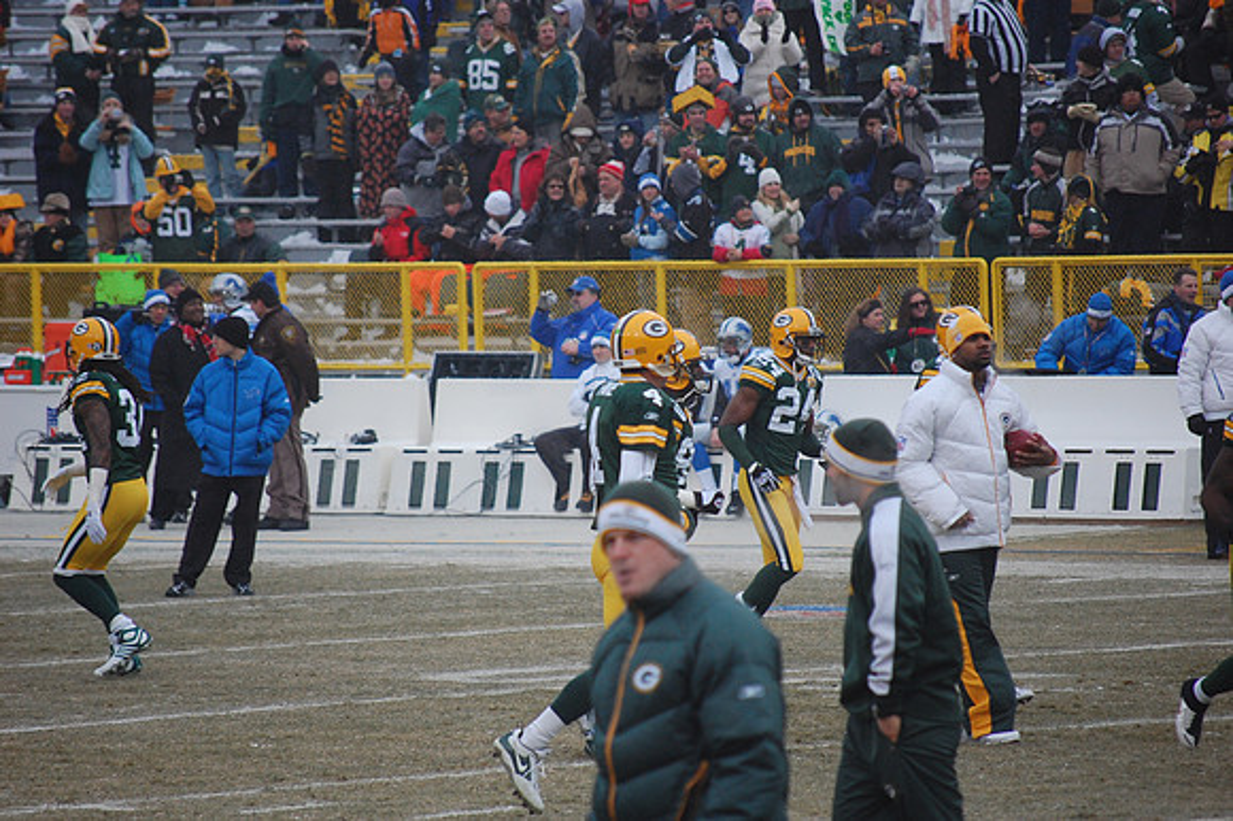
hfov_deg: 6.9
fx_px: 10269
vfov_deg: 4.6
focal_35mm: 300
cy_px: 410
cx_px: 616
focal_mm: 200
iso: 800
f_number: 5.6
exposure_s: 1/1250
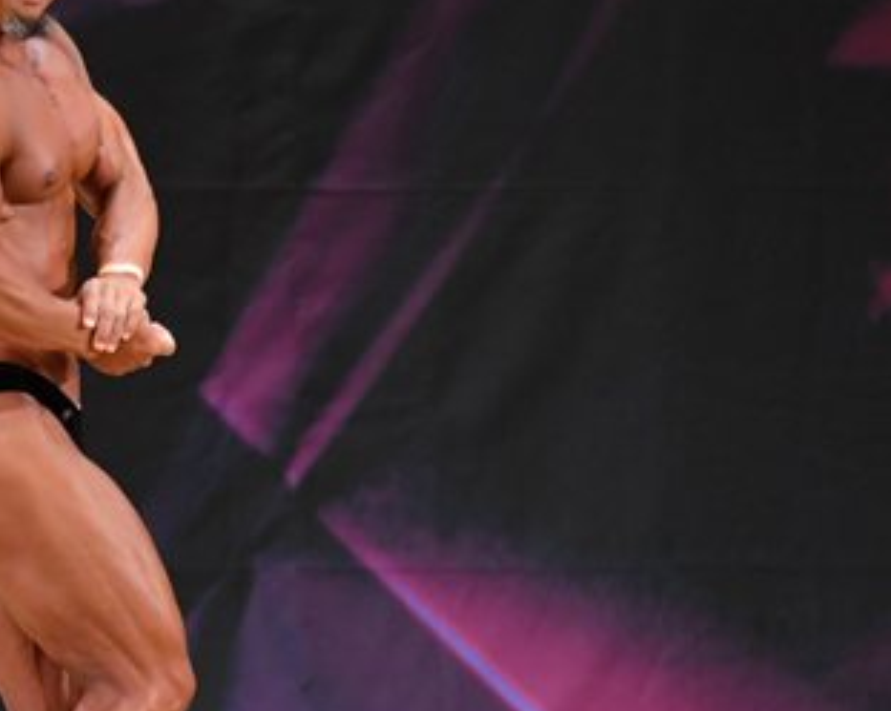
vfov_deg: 2.4
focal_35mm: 632
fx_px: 16645
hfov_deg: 3.1
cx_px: 99
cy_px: 450
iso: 3200
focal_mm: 180
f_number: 5.6
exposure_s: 1/400
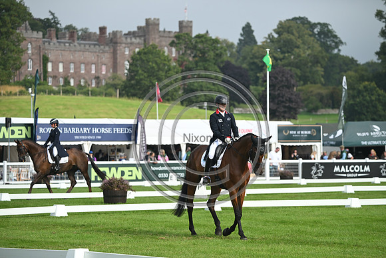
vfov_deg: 7.9
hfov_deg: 11.7
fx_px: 1877
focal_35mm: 175
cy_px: 129
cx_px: 193
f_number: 4.8
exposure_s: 1/1250
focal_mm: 175
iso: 320
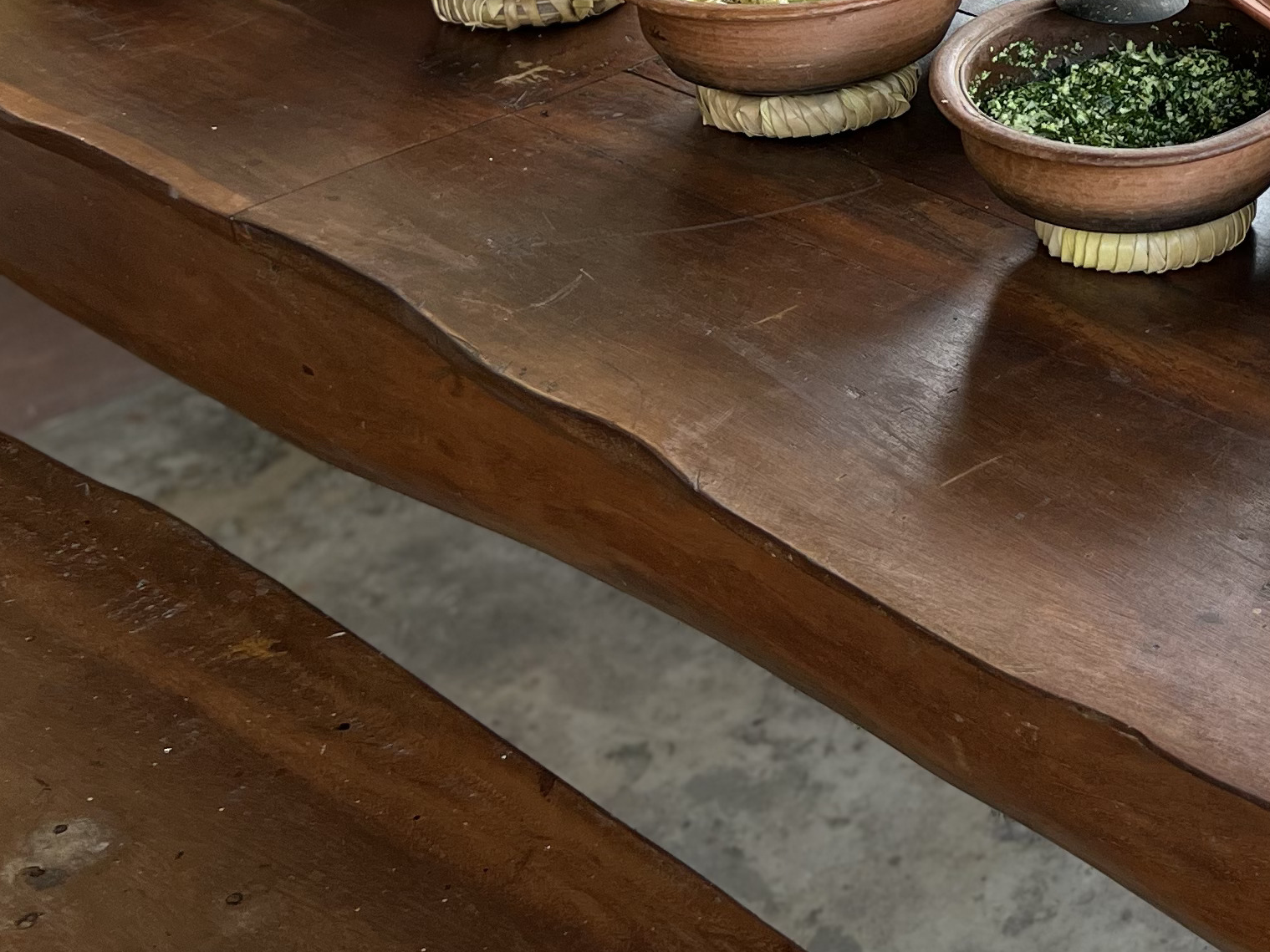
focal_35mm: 69
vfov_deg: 20.3
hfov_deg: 25.4
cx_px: 1510
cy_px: -106
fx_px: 2531
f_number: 1.5
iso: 64
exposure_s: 1/143
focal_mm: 5.7
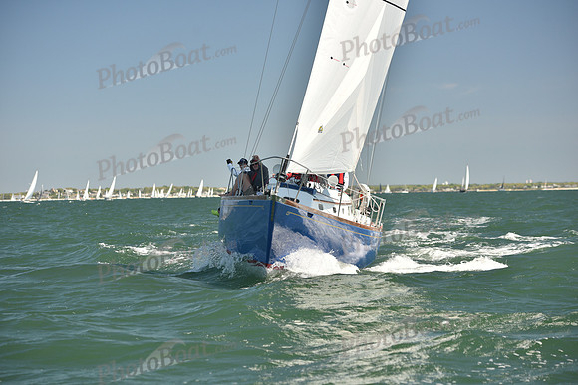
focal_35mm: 102
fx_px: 1638
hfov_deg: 20.0
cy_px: 192
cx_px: 289
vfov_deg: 13.4
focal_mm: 102
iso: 250
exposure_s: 1/800
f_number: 4
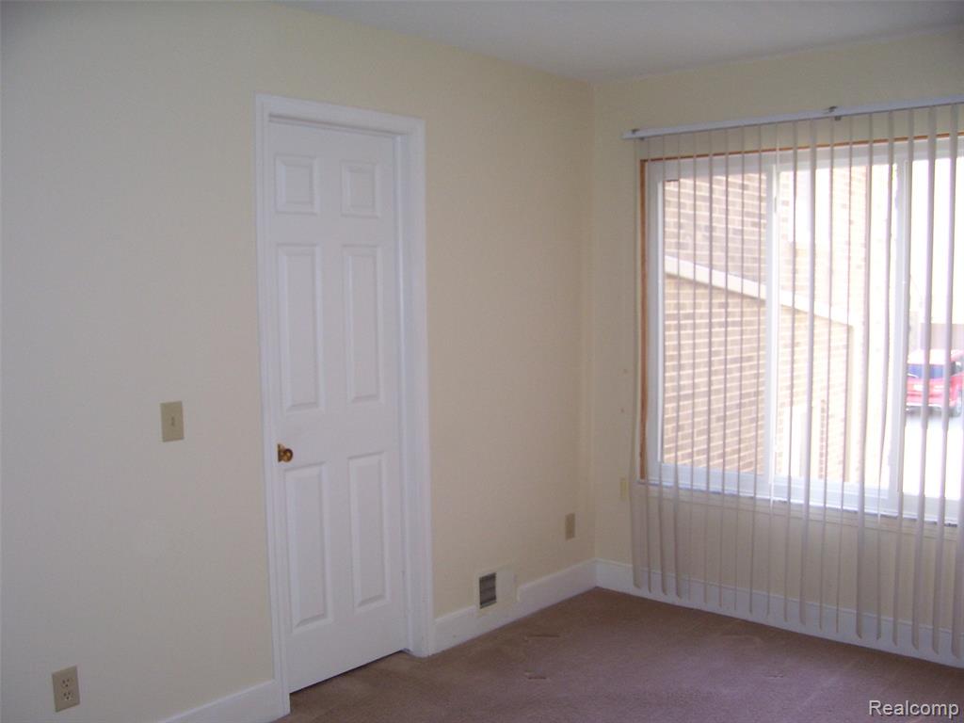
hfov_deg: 54.0
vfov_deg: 41.8
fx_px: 947
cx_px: 482
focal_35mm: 34
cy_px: 362
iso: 125
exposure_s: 1/60
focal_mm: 5.6
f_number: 2.7
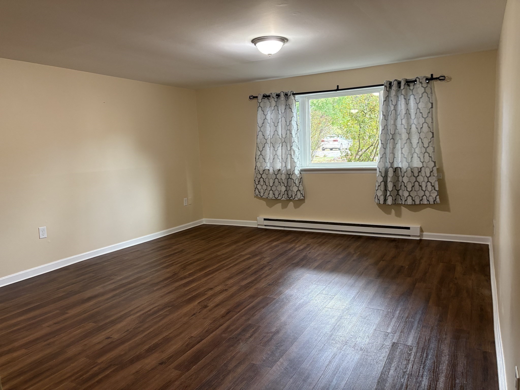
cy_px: 195
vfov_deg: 53.1
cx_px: 260
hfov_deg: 67.3
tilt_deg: -7.3
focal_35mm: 26
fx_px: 391
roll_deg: +2.3
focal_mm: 5.96
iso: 200
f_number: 1.6
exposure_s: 1/60
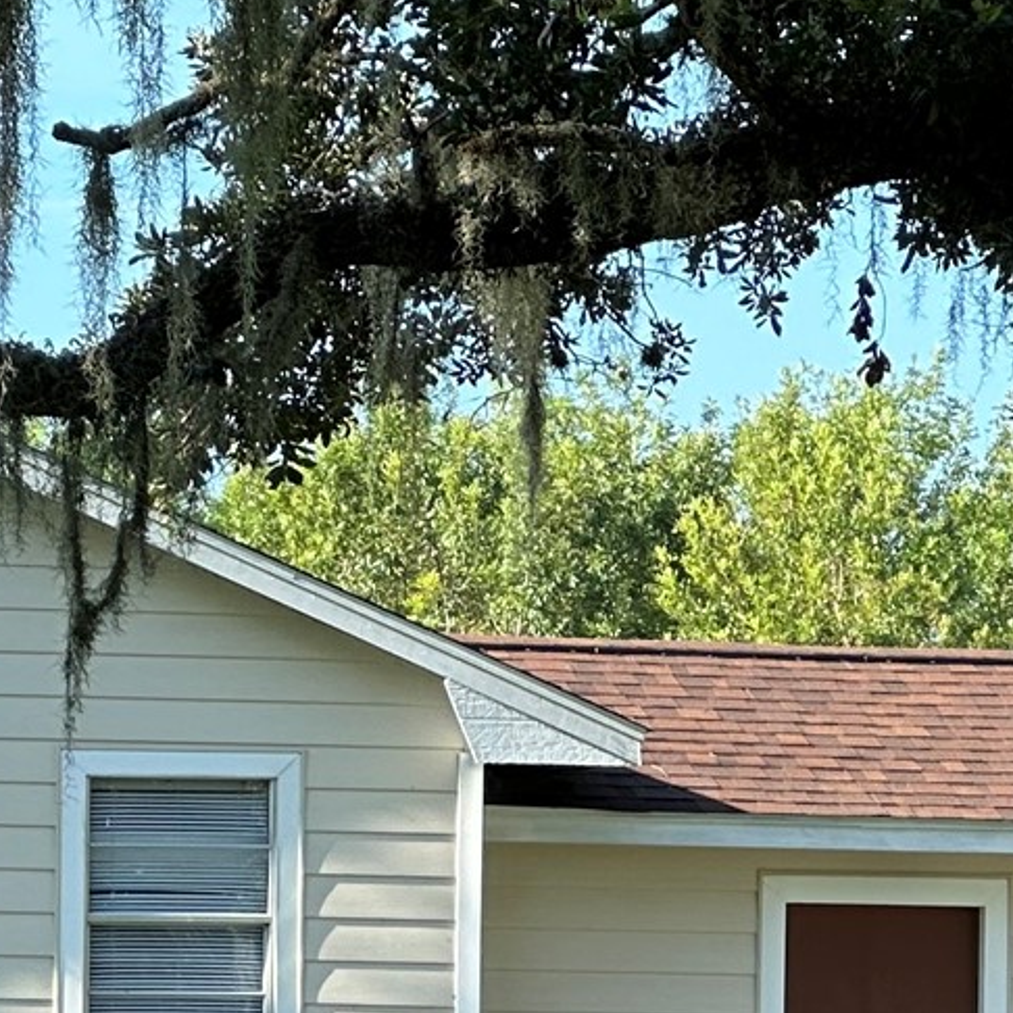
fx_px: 9502
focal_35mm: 287
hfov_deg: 6.1
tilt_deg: -0.6
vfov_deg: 6.1
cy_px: 1367
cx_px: 504
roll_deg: -1.0
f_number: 2.8
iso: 32
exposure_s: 1/153
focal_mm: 9
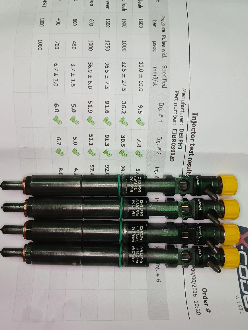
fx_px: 296
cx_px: 114
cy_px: 157
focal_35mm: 31
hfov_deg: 45.4
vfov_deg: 58.3
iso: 40
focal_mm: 3.98
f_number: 1.8
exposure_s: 1/50.3
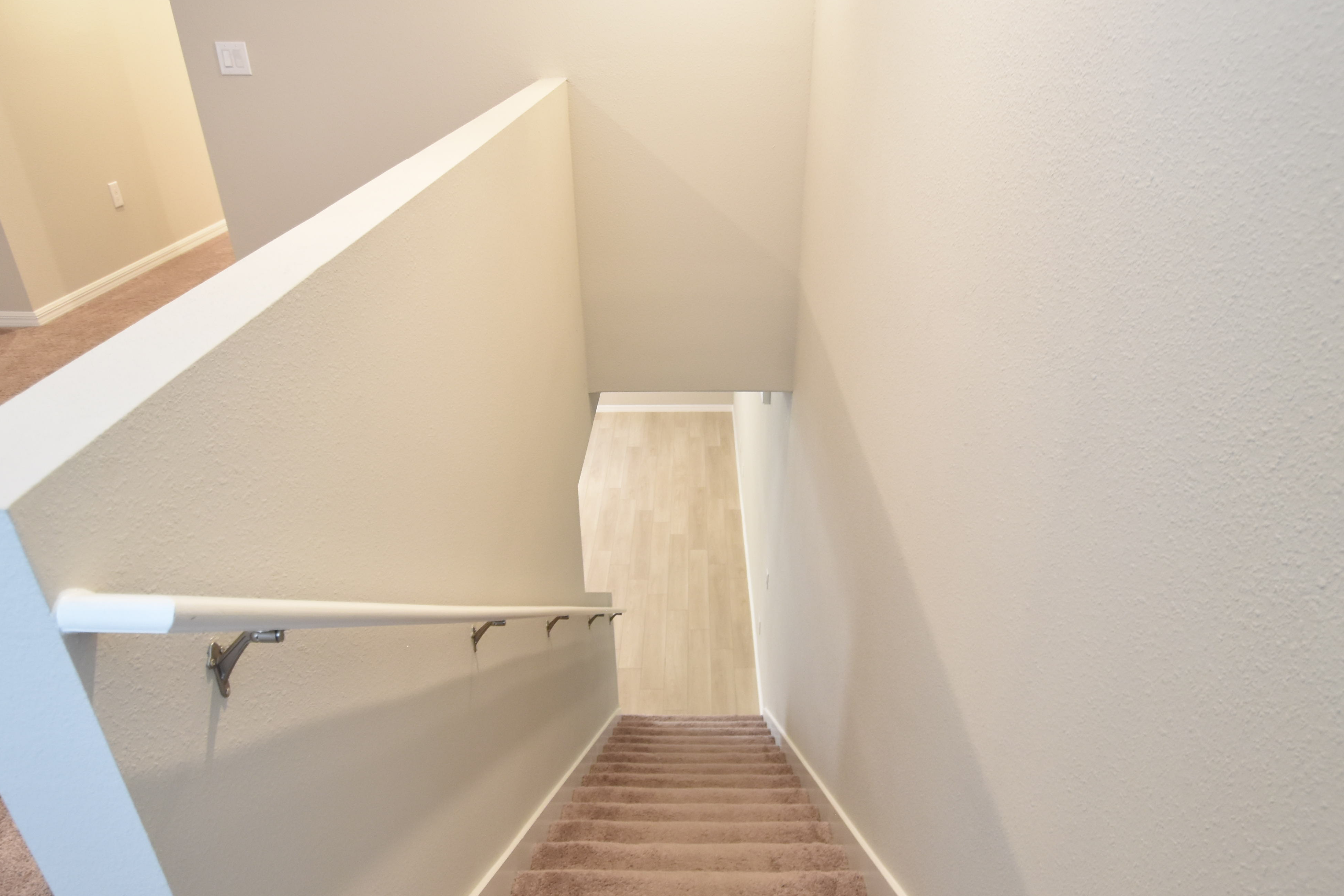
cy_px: 488
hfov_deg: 76.0
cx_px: 709
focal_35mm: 23
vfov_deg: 55.0
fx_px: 859
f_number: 3.5
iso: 800
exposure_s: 1/20
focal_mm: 10
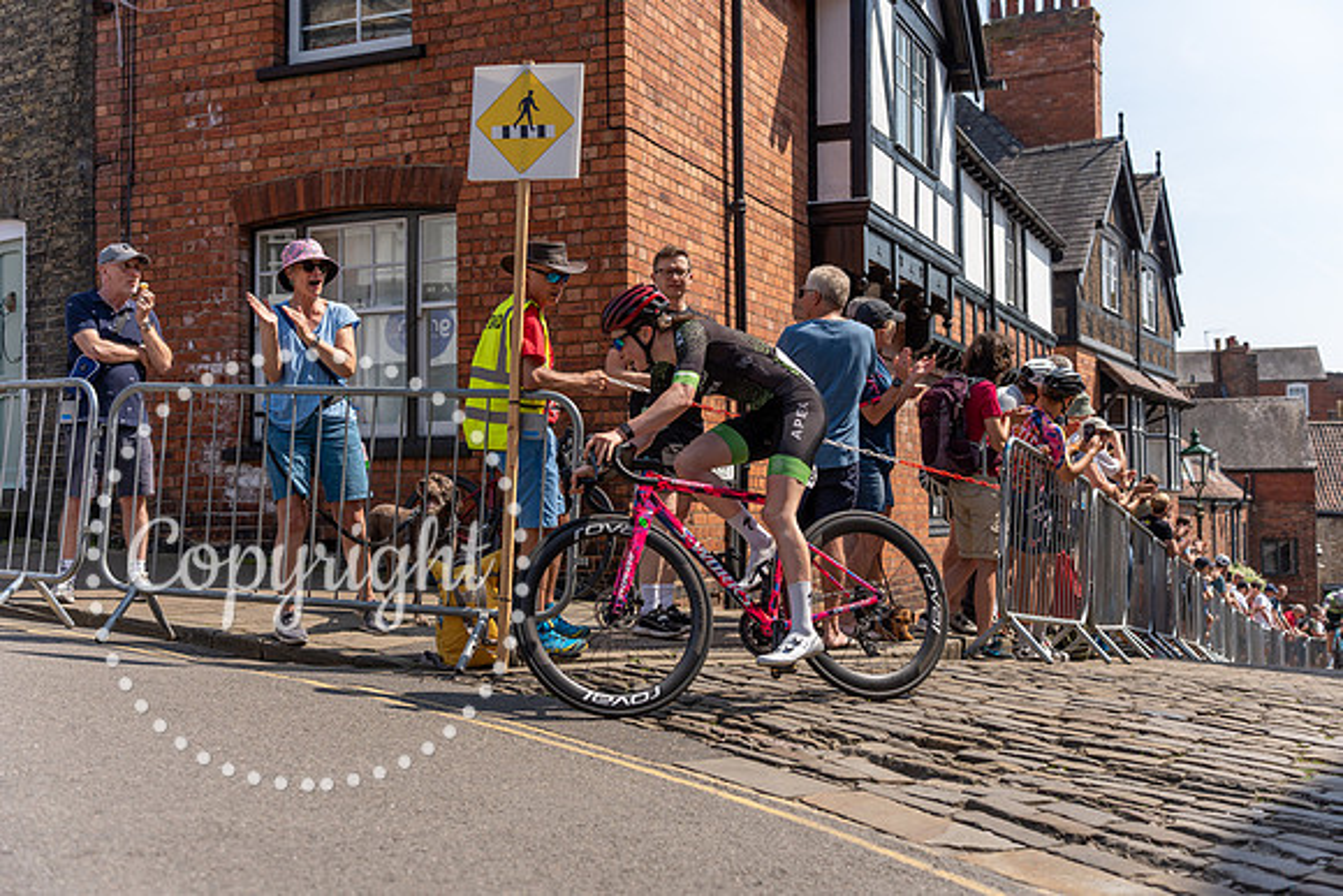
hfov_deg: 50.7
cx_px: 672
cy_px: 448
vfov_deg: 35.1
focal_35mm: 38
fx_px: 1418
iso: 160
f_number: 3.5
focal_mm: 38
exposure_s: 1/2500
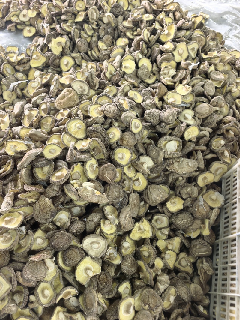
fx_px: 250
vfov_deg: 65.3
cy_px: 160
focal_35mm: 27
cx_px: 120
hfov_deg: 51.3
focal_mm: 6.98
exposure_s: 1/33.3
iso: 500
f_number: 2
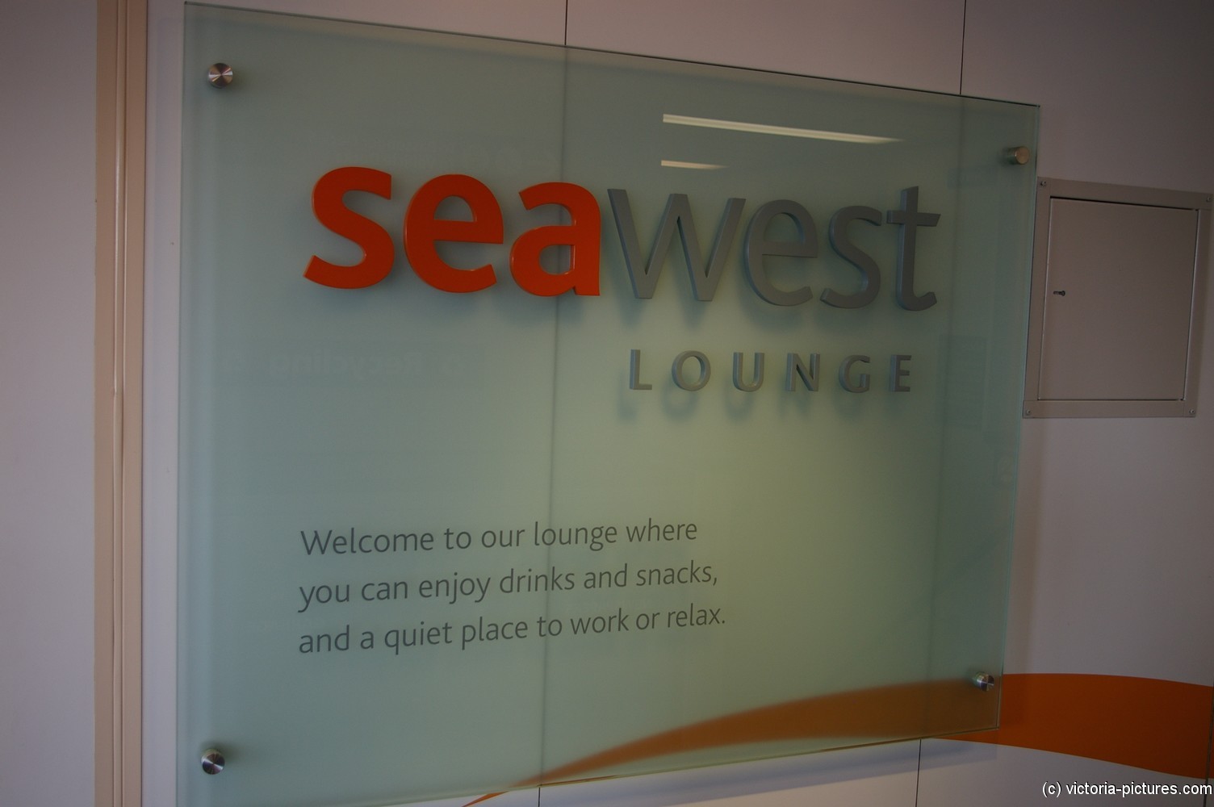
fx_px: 1314
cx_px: 607
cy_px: 404
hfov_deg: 49.6
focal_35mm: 39
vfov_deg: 34.1
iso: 200
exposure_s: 1/60
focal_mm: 26
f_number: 4.5
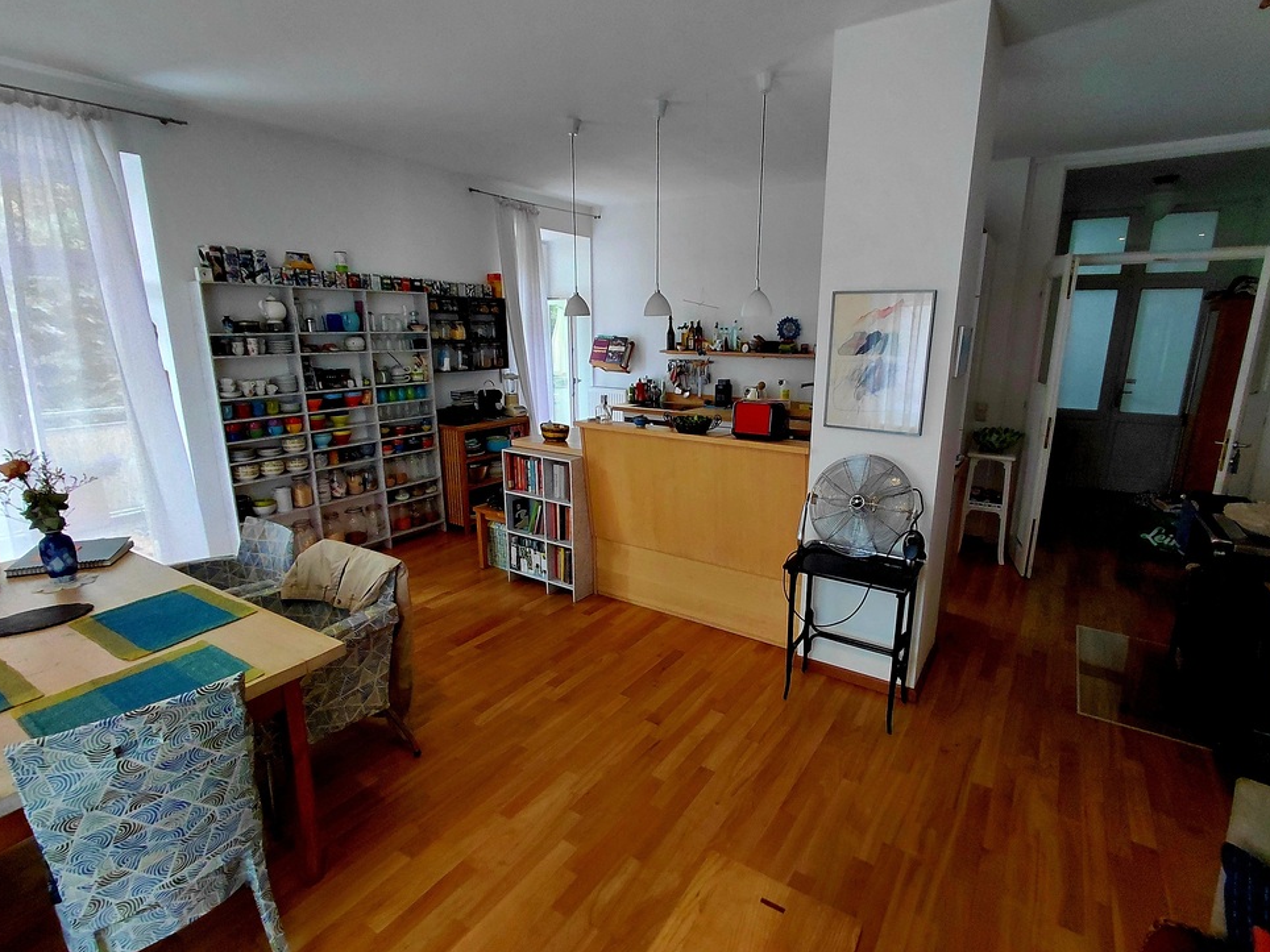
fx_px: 624
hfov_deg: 91.0
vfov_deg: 74.7
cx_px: 653
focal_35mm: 17
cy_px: 448
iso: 200
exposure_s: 1/50
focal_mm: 1.64
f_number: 2.2
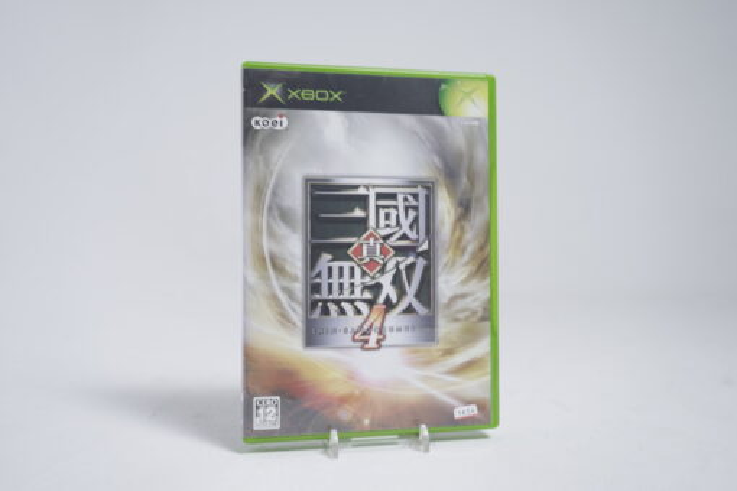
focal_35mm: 35
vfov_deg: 37.9
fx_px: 716
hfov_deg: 54.4
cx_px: 368
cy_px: 246
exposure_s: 1/5
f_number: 5.6
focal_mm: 35
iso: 100
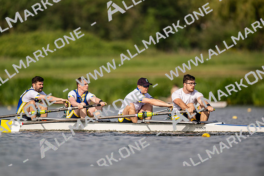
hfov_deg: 3.4
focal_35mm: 600
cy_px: 88
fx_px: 4401
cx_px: 132
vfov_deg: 2.3
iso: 200
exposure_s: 1/2500
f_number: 4
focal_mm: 600
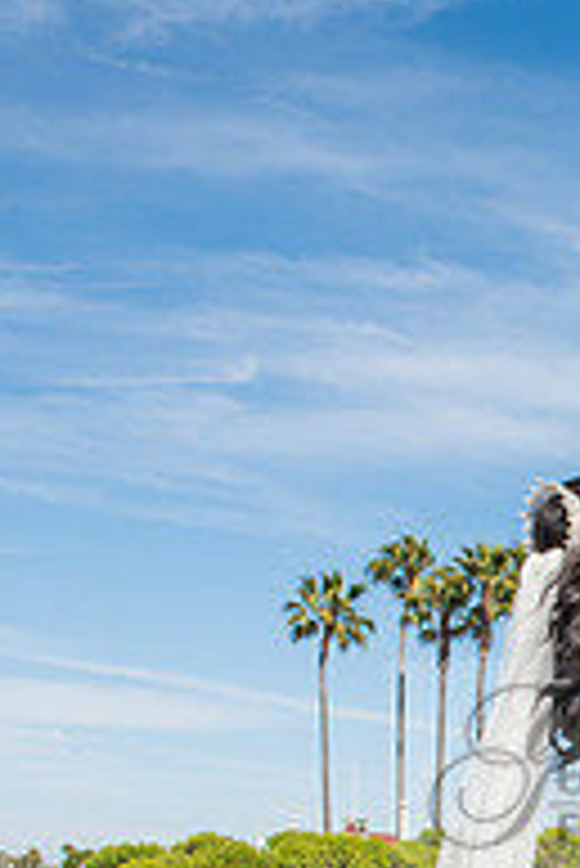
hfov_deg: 17.6
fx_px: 1737
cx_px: 782
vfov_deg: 27.1
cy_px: 767
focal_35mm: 72
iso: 200
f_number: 14
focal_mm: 24
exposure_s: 1/250
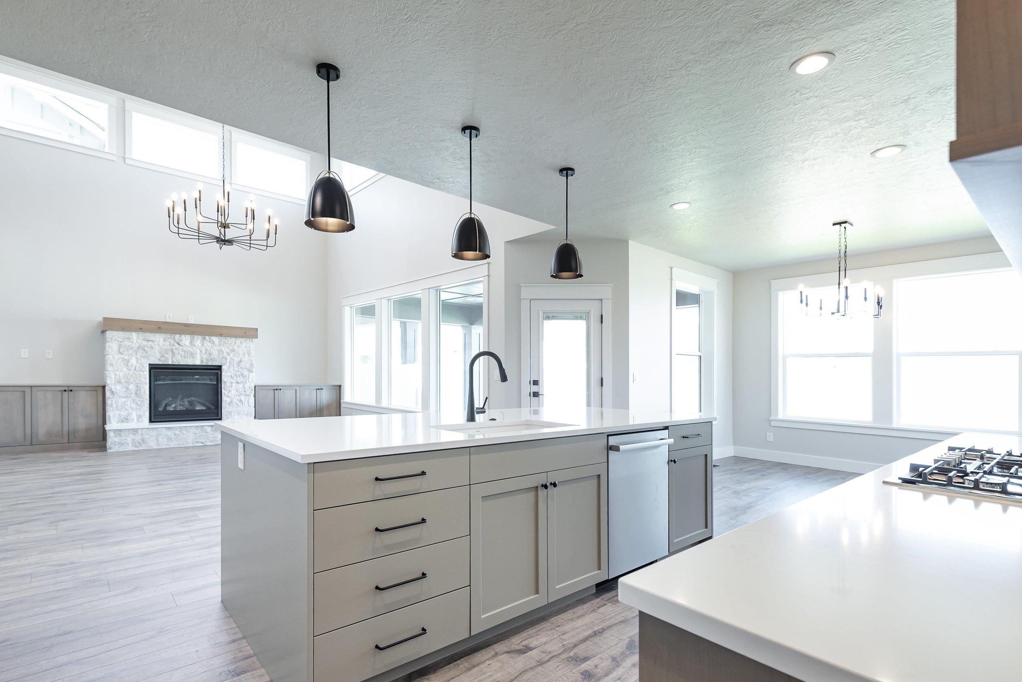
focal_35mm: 17
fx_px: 483
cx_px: 472
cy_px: 398
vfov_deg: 70.0
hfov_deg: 93.1
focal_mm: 14
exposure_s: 1/40
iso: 500
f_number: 5
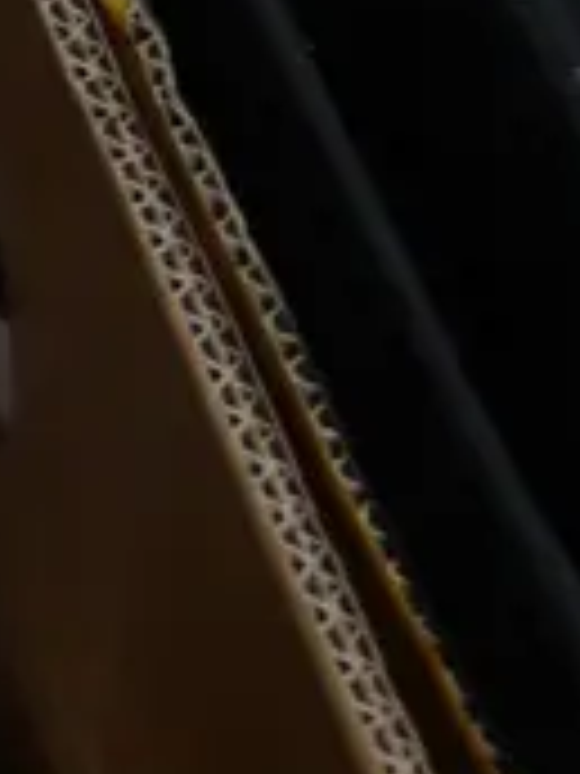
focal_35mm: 179
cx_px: -1664
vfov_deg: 11.0
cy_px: 227
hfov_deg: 6.7
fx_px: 3999
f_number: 3.6
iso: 200
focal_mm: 15
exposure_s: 1/100
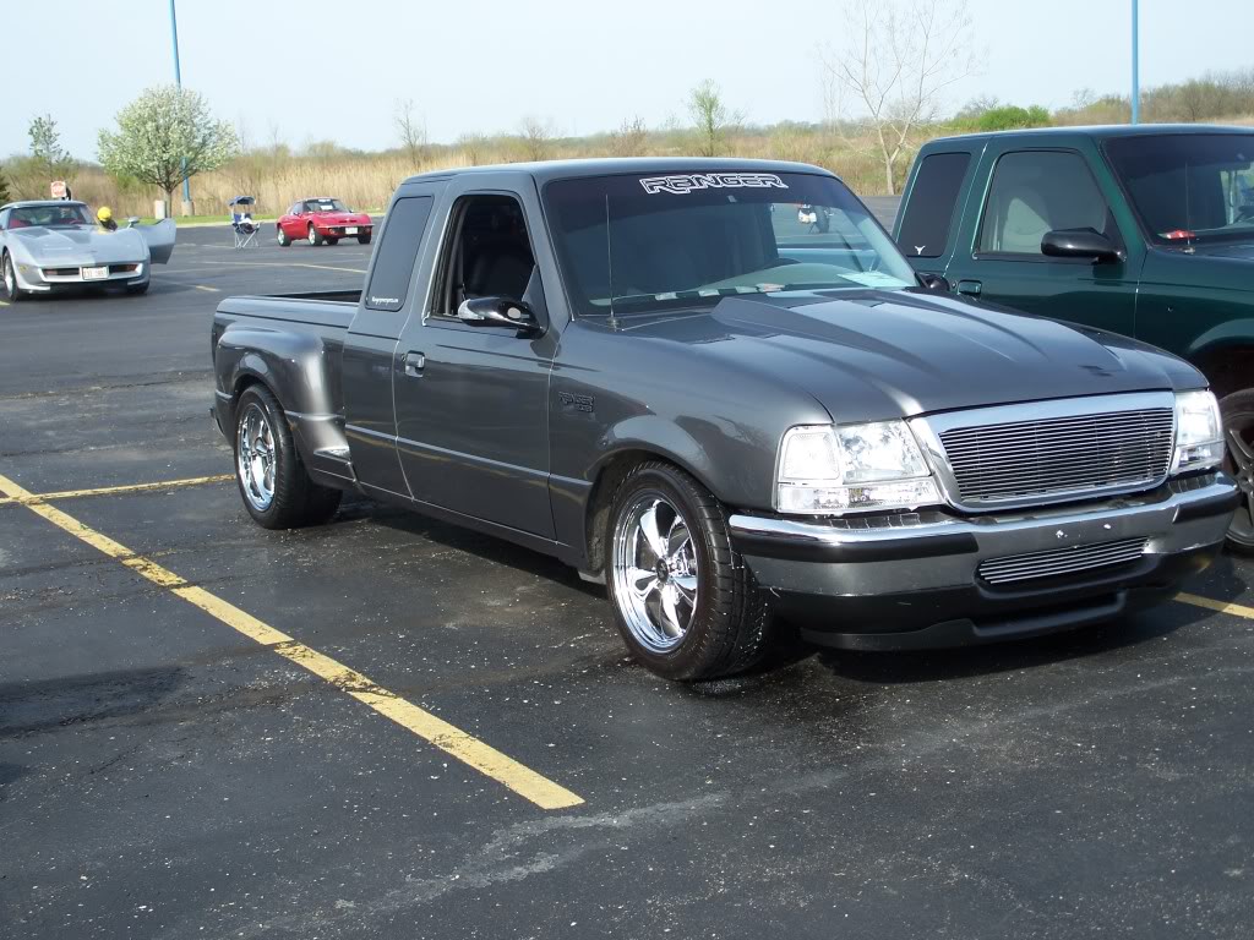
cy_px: 470
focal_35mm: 51
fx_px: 1848
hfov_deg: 37.5
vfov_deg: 28.6
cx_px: 627
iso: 64
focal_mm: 10.7
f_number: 3.2
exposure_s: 1/500
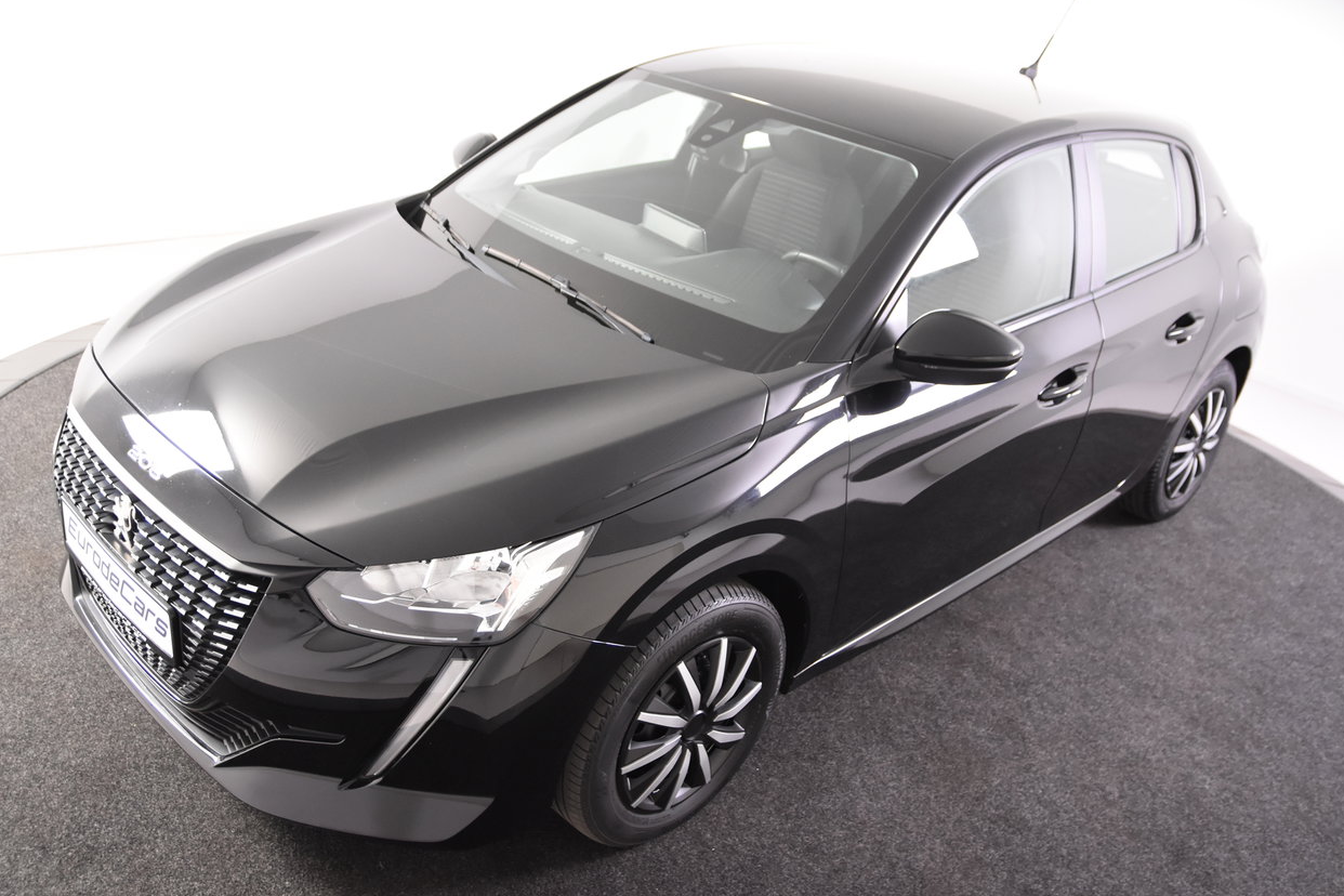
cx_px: 658
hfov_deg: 55.8
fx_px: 1269
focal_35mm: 34
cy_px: 449
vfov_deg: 38.9
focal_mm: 22
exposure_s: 1/40
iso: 1600
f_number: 3
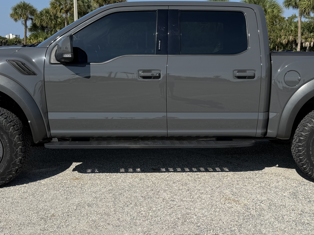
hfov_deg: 41.9
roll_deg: +0.0
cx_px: 187
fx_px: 408
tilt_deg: -9.4
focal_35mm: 45
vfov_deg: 32.2
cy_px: 108
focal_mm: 6.76
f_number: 1.78
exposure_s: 1/6173
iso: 80
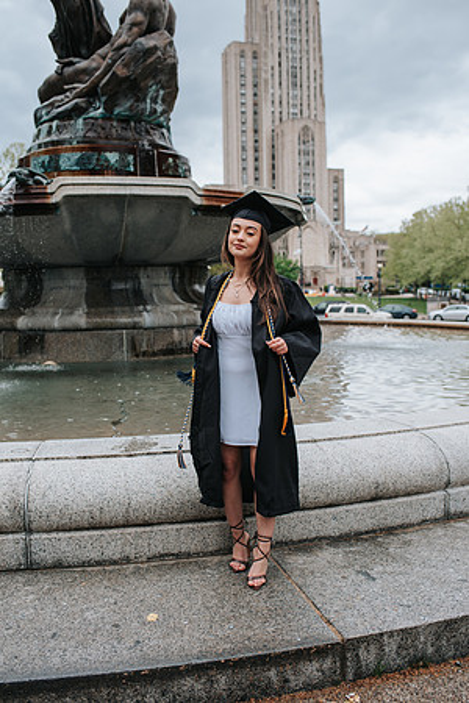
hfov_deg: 37.9
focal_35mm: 35
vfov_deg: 54.4
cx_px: 234
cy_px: 352
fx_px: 684
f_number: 3.5
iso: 140
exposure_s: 1/800
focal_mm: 35
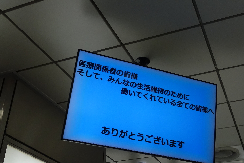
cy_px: 90
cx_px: 141
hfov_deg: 41.8
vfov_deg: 28.6
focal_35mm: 47
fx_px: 318
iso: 640
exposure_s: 1/400
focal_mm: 11.69
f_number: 4
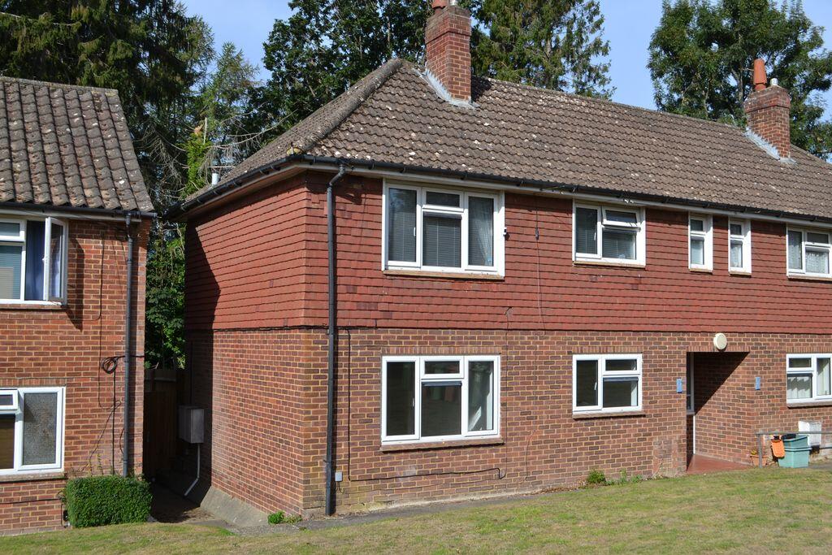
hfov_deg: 53.1
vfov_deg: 36.9
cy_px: 278
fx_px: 832
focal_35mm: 36
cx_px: 416
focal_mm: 24
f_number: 8
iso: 100
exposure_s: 1/250
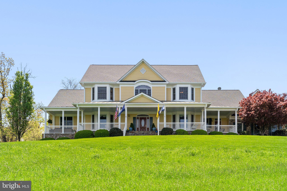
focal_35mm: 36
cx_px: 144
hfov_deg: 52.8
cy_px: 96
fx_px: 289
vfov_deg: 36.6
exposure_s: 1/2000
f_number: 8
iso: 800
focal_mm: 36.3
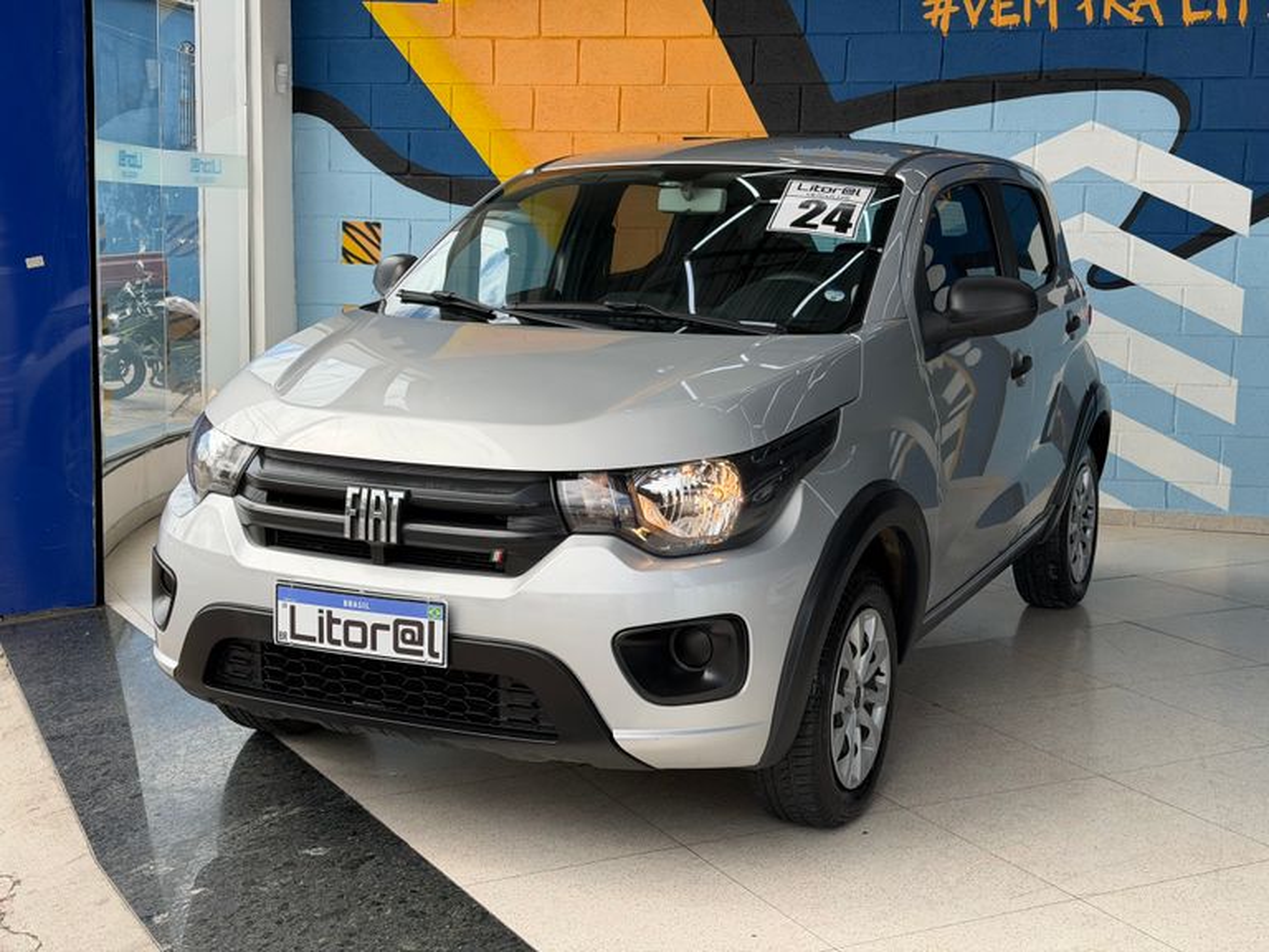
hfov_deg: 39.7
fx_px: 1760
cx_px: 634
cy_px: 476
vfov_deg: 30.3
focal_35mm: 48
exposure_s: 1/1543
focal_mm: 6.76
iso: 100
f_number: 1.78
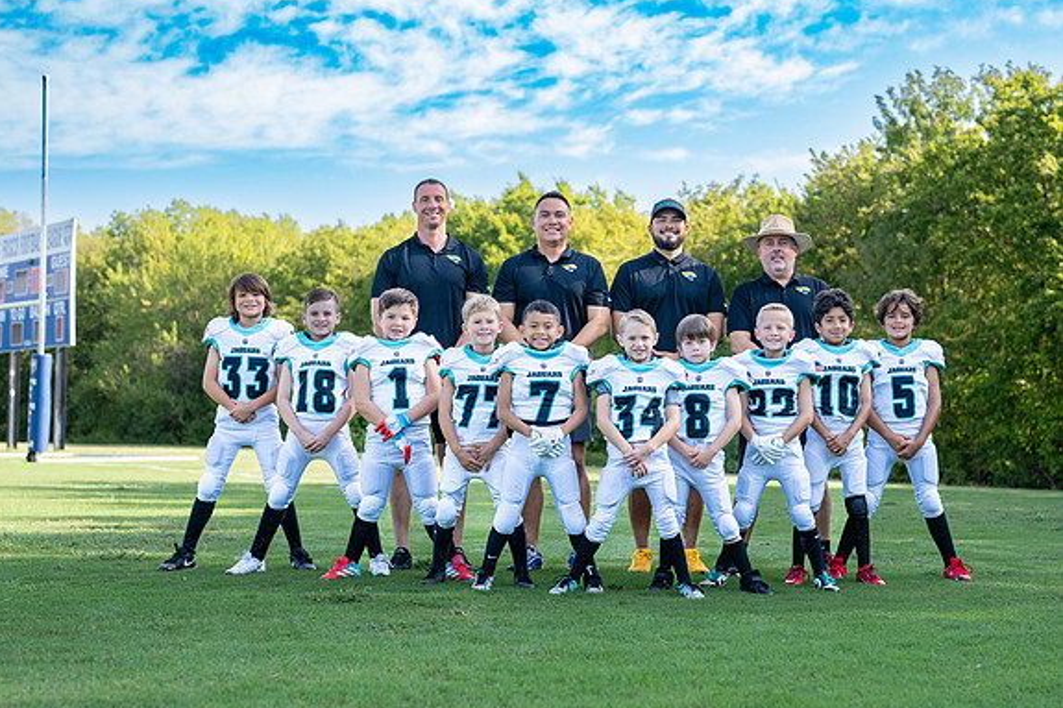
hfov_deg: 33.3
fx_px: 1771
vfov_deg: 22.6
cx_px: 628
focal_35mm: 60
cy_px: 353
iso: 100
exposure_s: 1/400
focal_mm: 50
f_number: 2.8
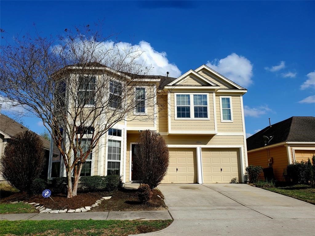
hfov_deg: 67.3
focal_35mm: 26
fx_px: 236
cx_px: 158
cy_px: 118
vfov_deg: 53.0
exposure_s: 1/3333
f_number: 2.4
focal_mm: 4.3
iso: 50
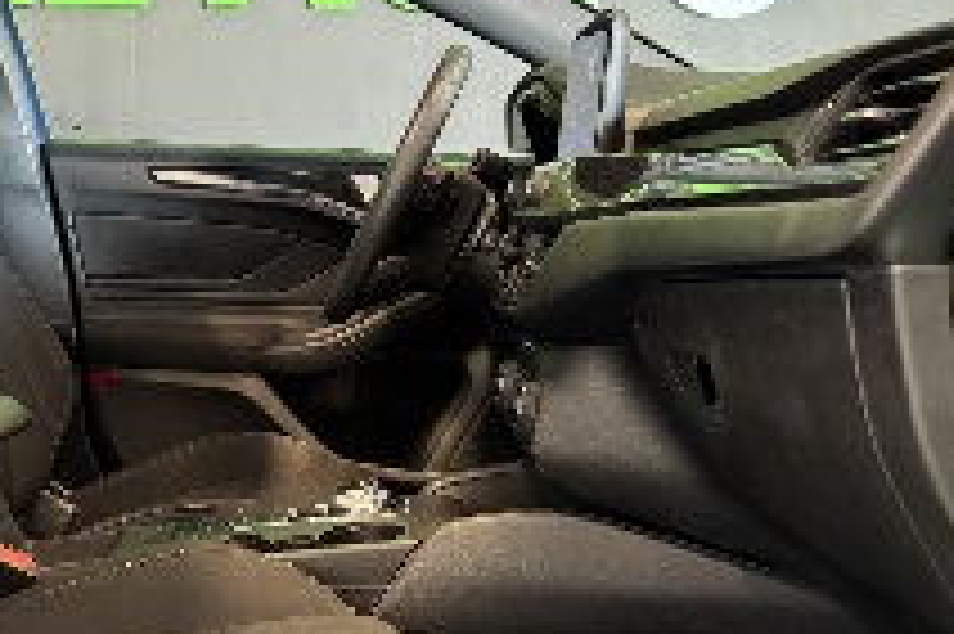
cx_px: 122
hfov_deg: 38.0
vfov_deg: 27.5
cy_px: 274
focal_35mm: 49
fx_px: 1297
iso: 800
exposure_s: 1/48
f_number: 1.78
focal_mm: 6.76
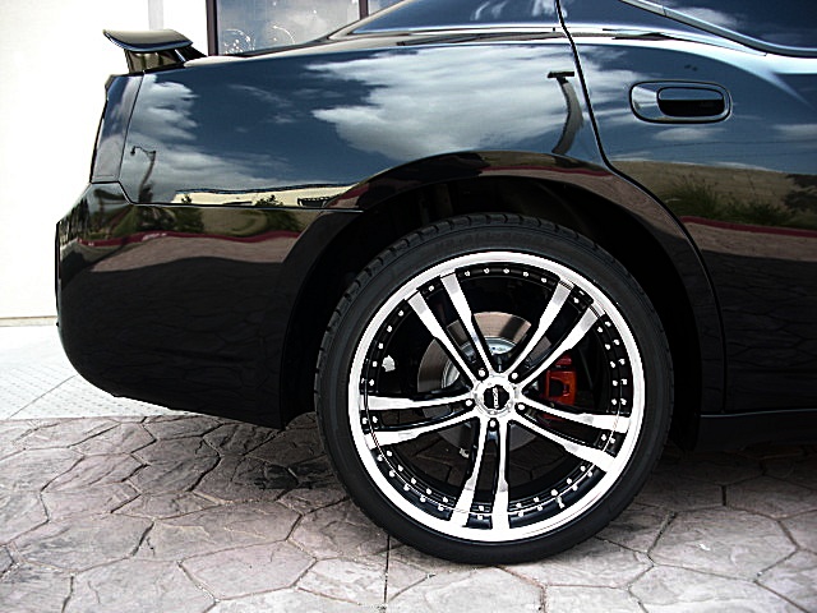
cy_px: 306
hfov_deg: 51.4
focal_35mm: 36
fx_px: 850
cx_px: 408
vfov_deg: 39.7
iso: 50
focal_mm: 6.3
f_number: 2.8
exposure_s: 1/80
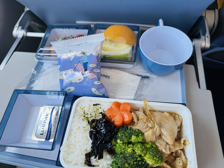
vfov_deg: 56.8
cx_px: 112
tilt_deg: -56.6
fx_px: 155
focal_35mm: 24
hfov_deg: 71.6
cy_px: 84
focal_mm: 6.86
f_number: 1.78
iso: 160
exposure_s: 1/91
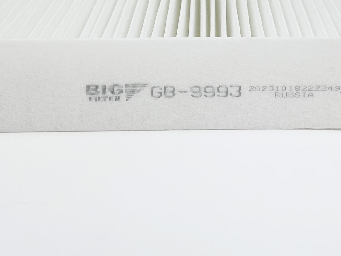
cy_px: 50
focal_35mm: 82
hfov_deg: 23.7
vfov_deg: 17.8
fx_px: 808
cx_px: 227
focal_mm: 4.2
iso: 32
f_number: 1.6
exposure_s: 1/1182
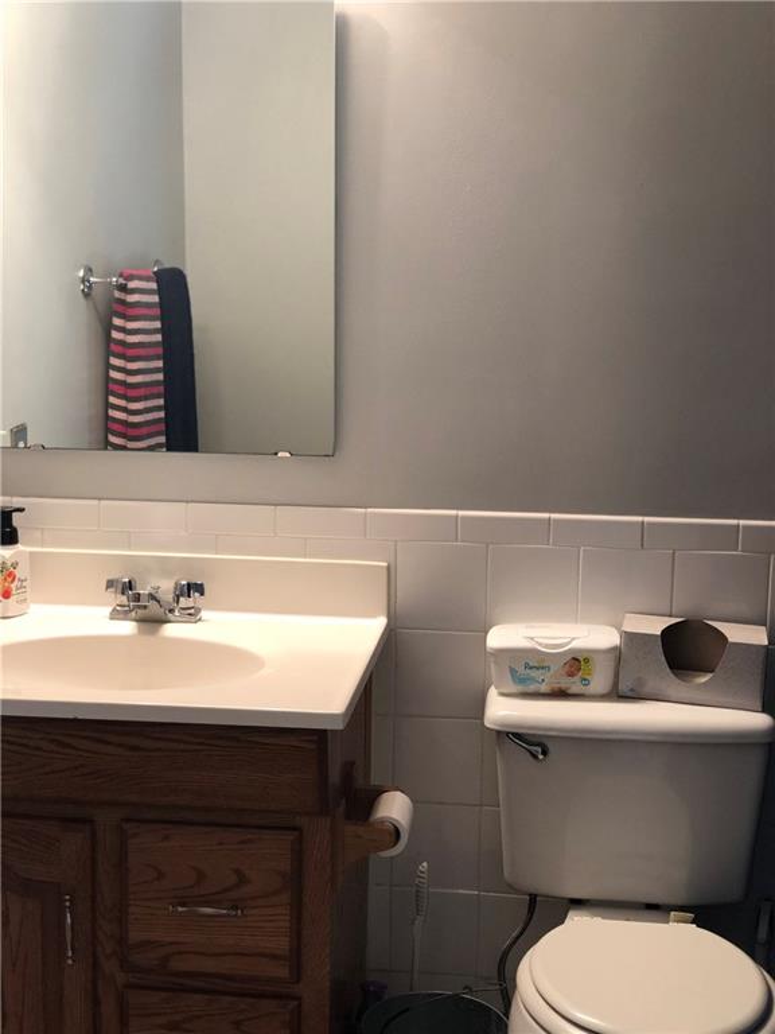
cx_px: 388
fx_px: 1552
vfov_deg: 36.8
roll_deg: -1.0
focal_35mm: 52
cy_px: 517
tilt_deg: -9.6
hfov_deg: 28.0
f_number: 2.4
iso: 100
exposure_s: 1/30
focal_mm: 6
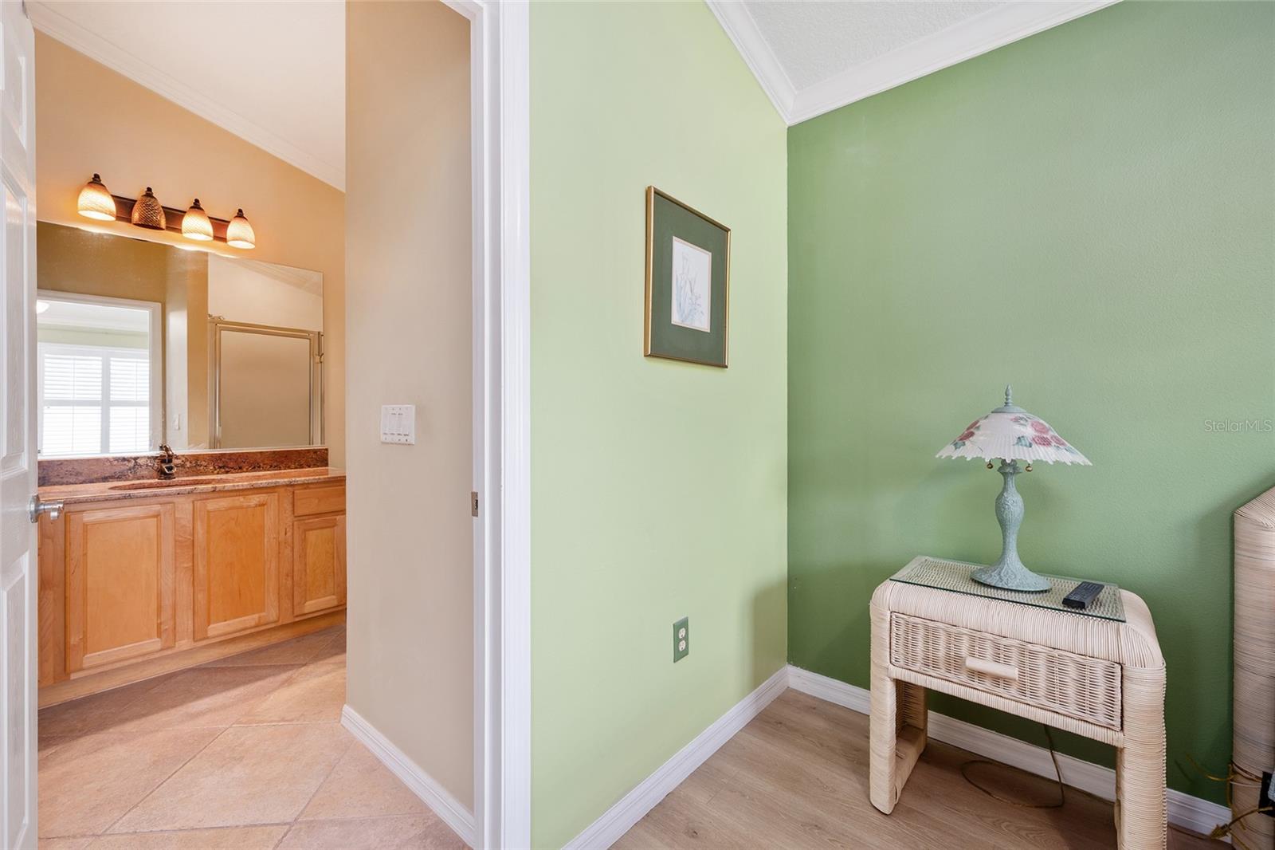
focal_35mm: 15
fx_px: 531
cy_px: 425
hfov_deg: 100.4
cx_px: 638
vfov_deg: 77.3
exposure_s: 1/1.25
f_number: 7.1
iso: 100
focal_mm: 15
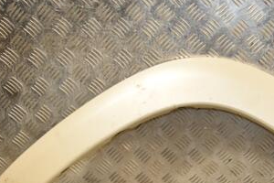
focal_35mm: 72
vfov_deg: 18.8
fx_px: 548
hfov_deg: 27.6
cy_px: 130
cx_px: 216
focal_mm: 24
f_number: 6.3
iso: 800
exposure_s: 1/200
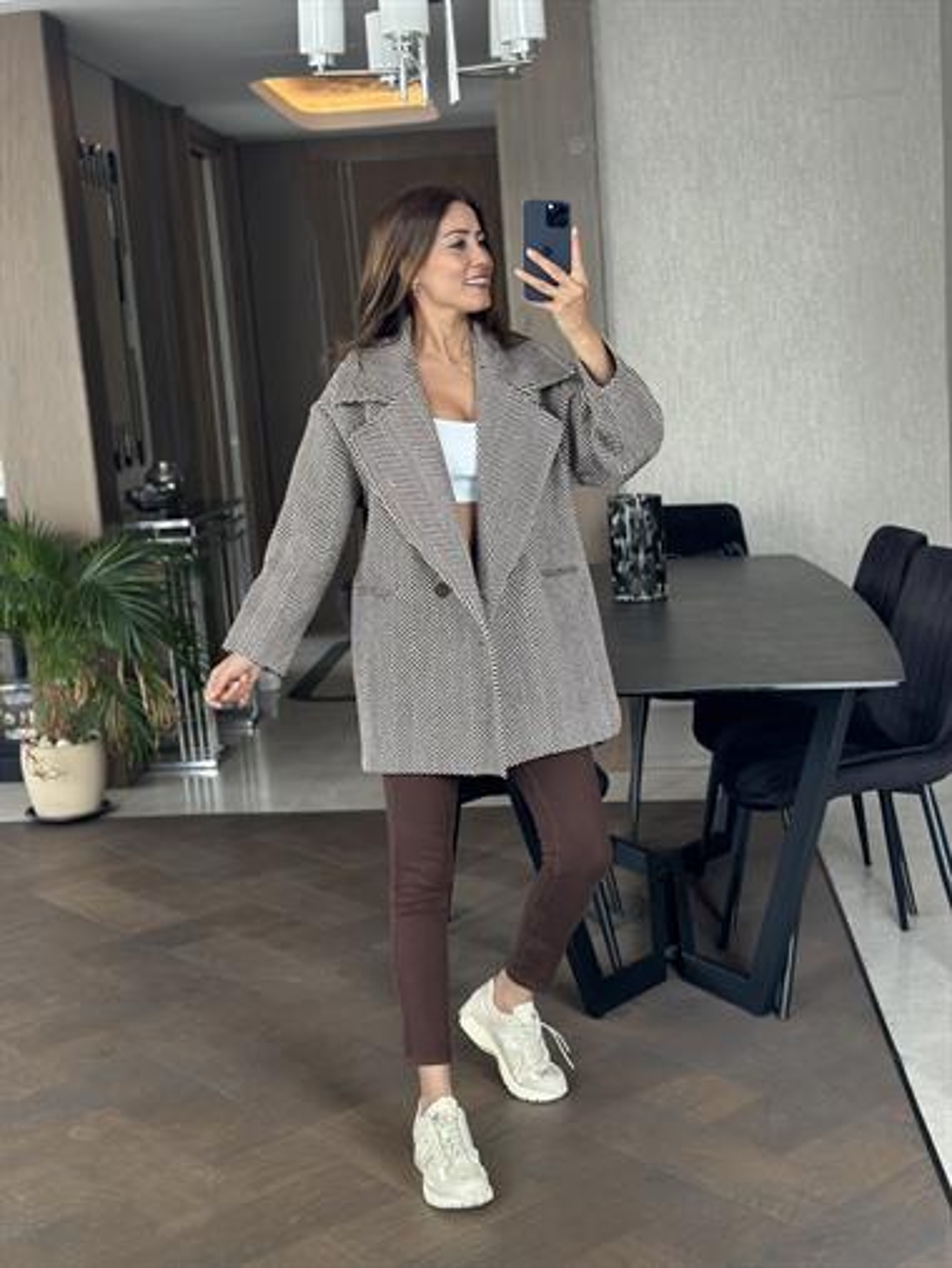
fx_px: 1759
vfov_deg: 39.6
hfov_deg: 30.3
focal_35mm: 48
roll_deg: +3.9
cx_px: 476
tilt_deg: -17.1
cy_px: 634
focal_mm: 6.86
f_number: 1.78
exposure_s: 1/60
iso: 160
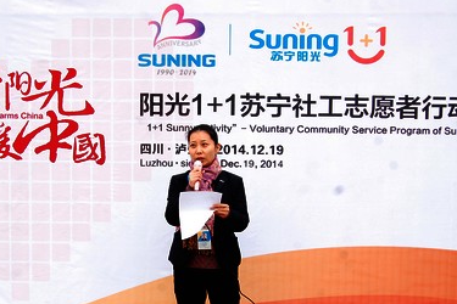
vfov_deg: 22.5
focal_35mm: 60
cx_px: 196
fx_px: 762
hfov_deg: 33.3
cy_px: 197
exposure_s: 1/80
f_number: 7.1
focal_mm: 30
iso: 400
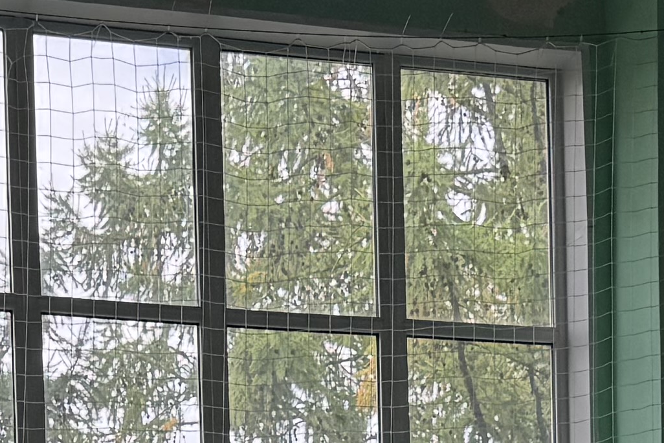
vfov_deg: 9.0
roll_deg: +1.5
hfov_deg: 14.6
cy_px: 1033
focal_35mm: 139
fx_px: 2564
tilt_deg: +1.6
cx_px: 83
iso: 80
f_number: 1.78
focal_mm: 6.76
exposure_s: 1/349
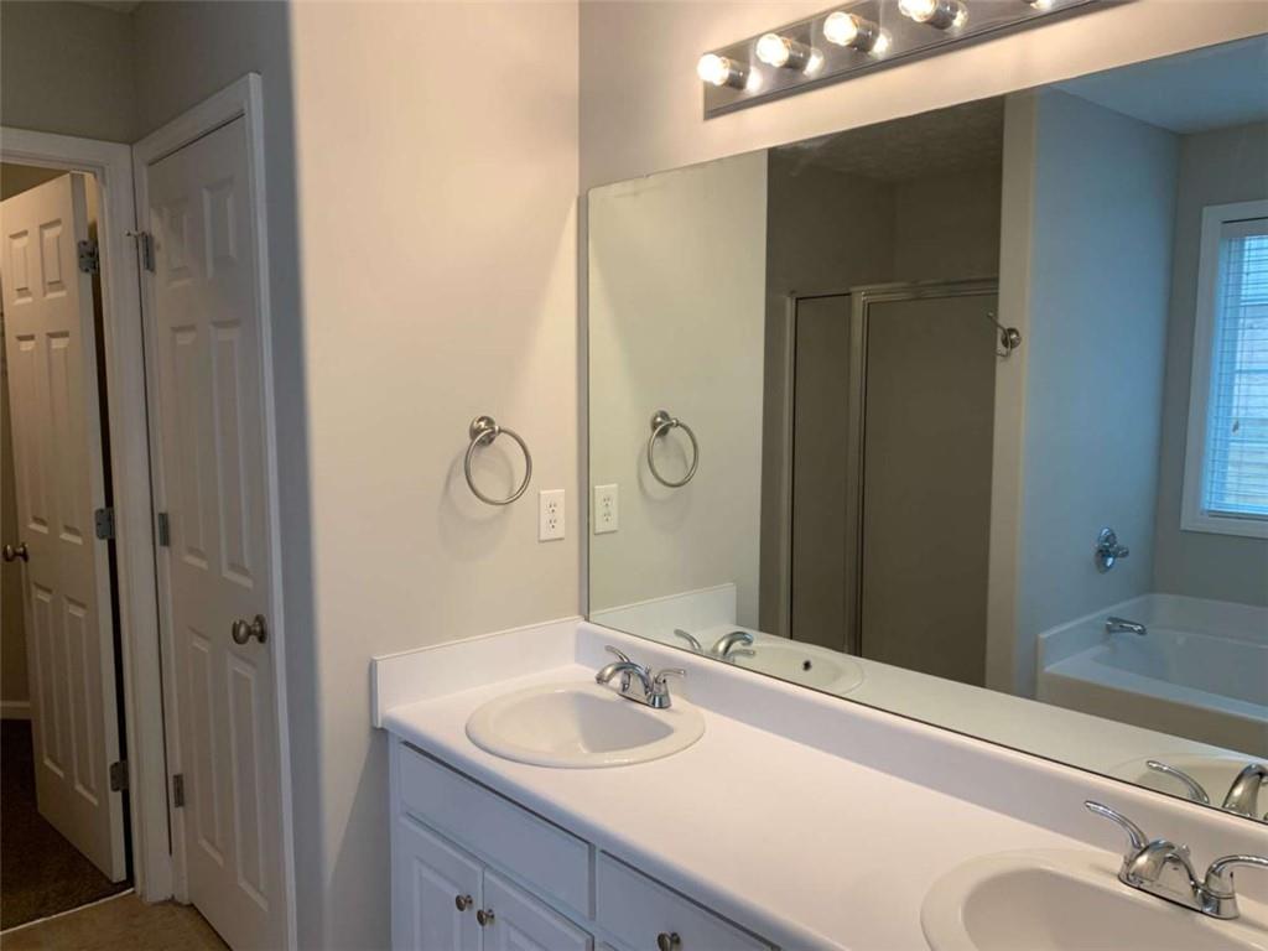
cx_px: 634
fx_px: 952
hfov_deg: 67.3
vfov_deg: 53.1
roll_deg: -1.2
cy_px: 476
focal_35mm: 26
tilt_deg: -6.4
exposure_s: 1/120
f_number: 1.8
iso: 64
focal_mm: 4.25
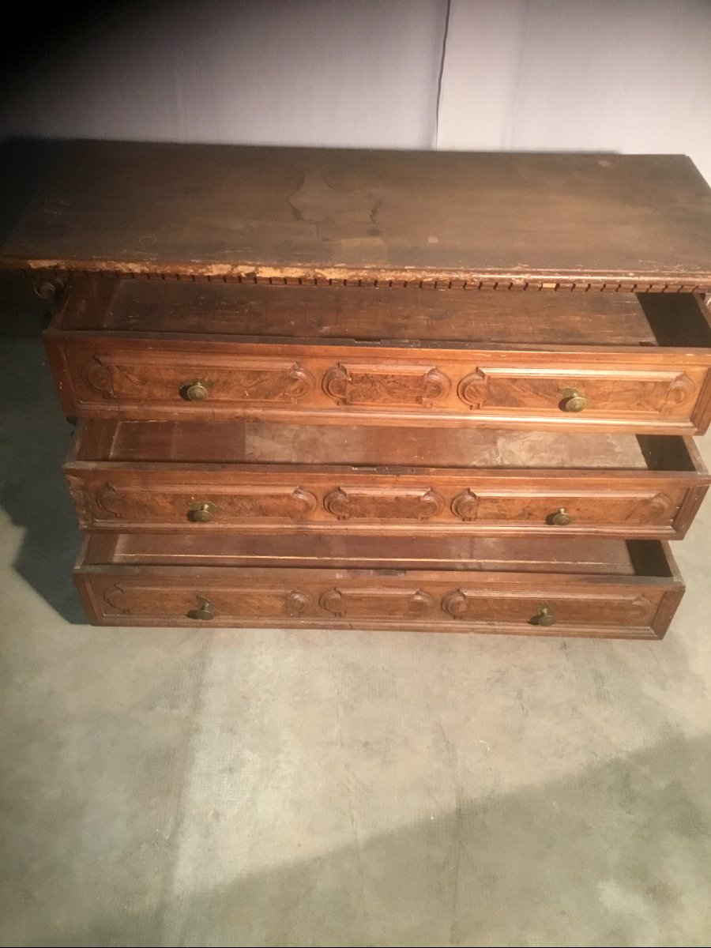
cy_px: 474
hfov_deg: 45.4
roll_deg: -3.1
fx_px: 849
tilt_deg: -41.3
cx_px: 356
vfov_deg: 58.4
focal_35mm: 31
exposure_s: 1/20
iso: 200
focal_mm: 3.3
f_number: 2.4
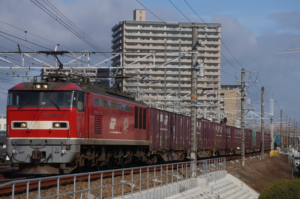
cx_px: 150
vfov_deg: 11.8
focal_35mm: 116
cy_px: 100
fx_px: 962
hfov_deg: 17.7
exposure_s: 1/1000
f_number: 6.3
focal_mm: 77
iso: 100
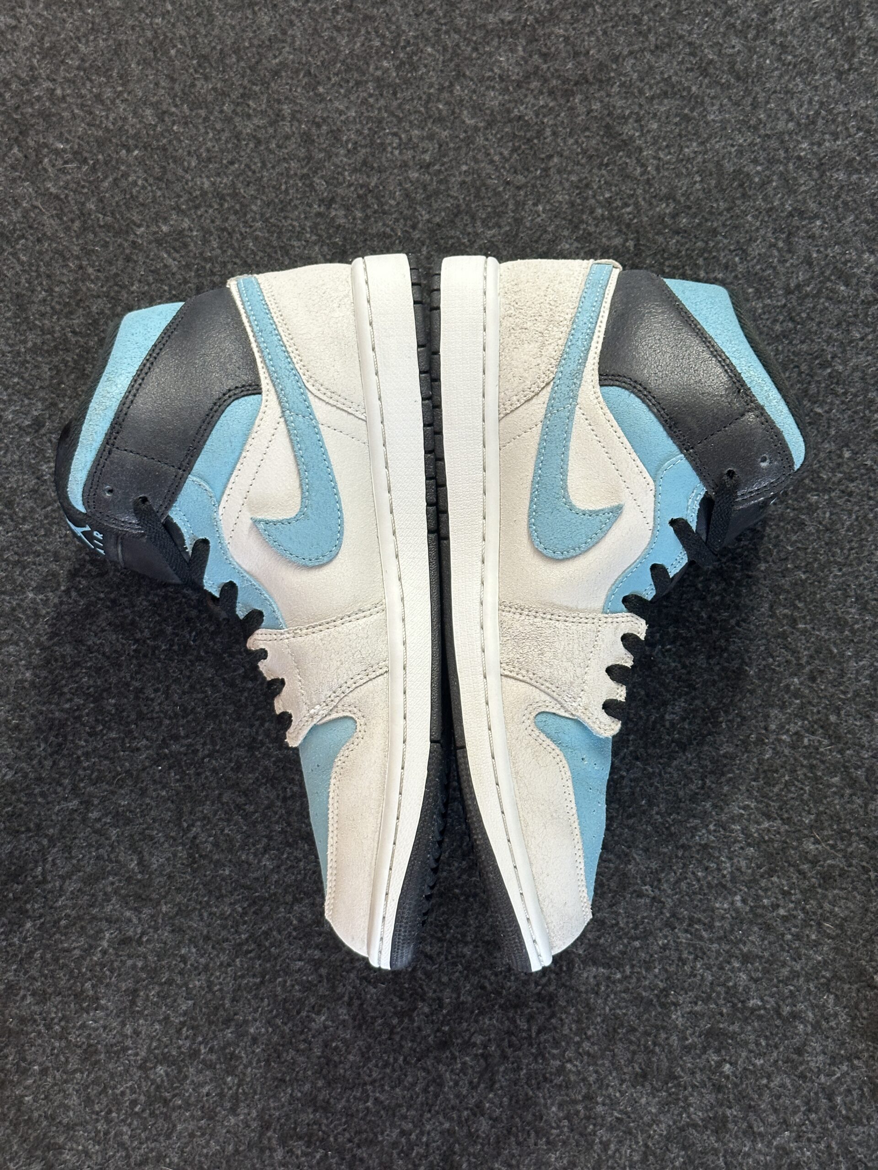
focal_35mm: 48
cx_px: 439
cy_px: 585
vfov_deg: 39.7
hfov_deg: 30.3
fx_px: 1623
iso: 200
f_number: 1.78
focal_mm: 6.86
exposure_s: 1/50
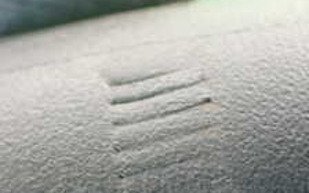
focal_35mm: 85
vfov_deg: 15.3
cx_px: 171
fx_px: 716
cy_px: 157
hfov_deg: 24.3
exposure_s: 1/125
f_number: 2.3
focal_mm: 5.4
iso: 640
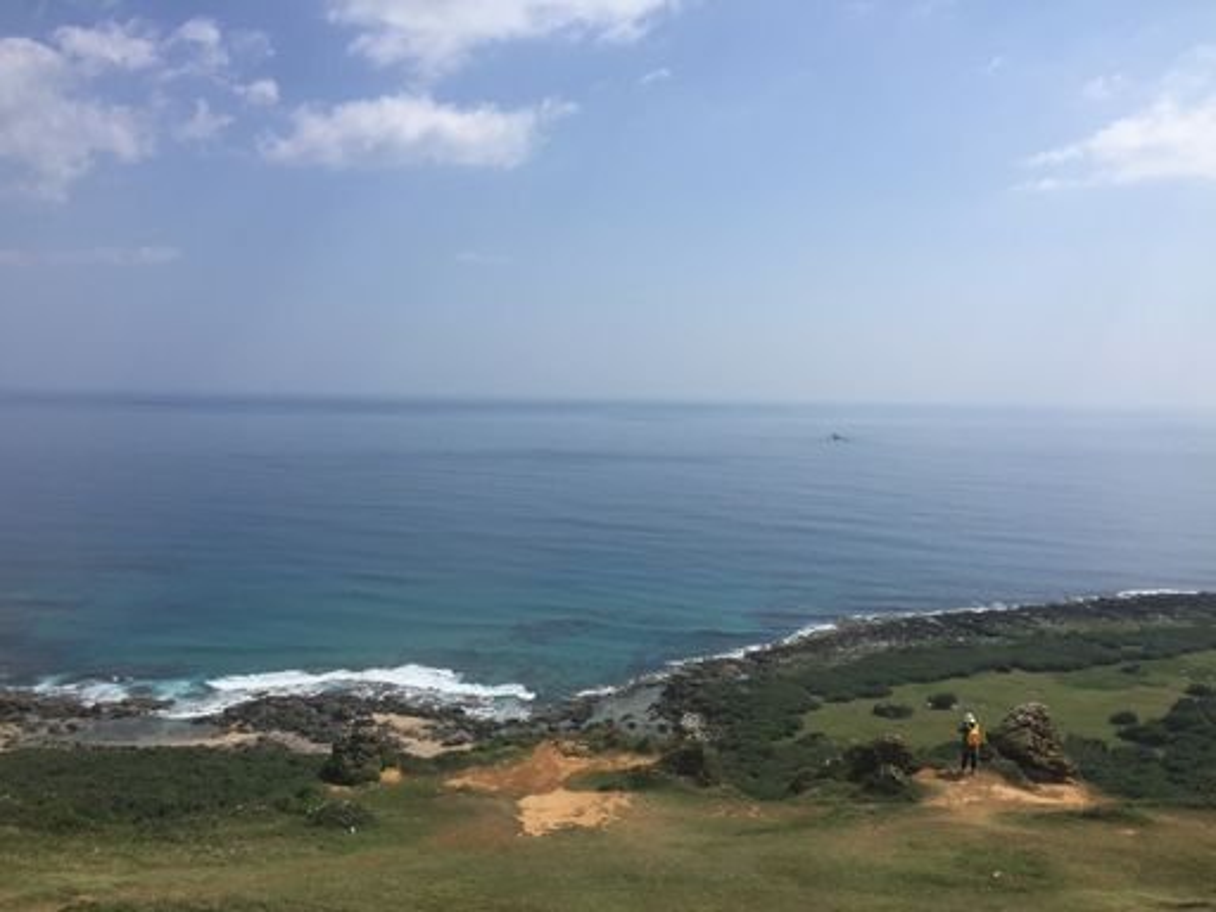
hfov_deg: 61.7
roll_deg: -1.7
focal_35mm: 29
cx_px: 608
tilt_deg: -3.7
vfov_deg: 48.2
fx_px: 1019
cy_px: 456
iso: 32
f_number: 2.2
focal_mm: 4.15
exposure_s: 1/4405
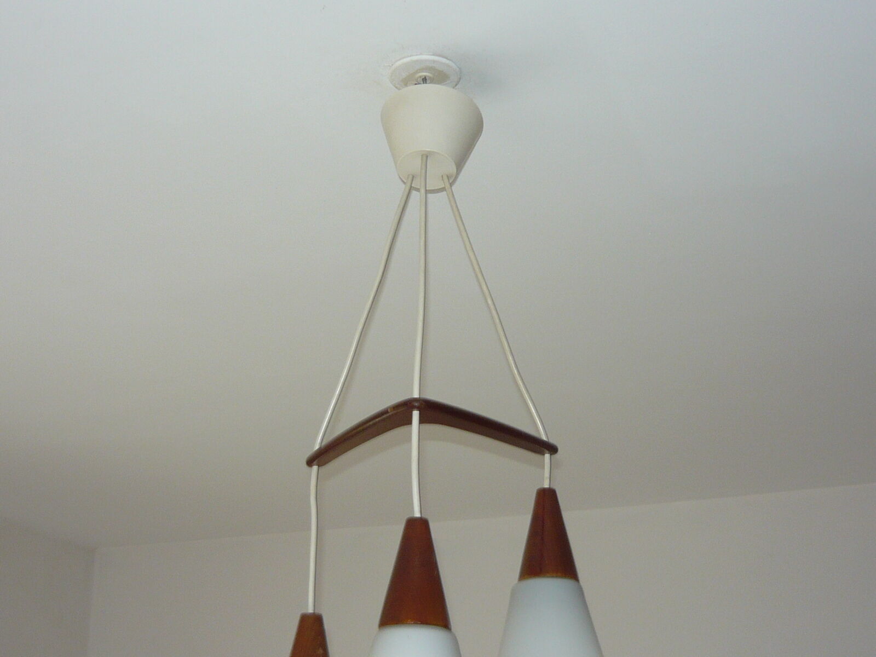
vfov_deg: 27.5
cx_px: 438
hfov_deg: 36.2
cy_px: 328
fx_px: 1341
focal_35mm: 53
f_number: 2.8
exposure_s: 1/30
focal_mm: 5.5
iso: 100
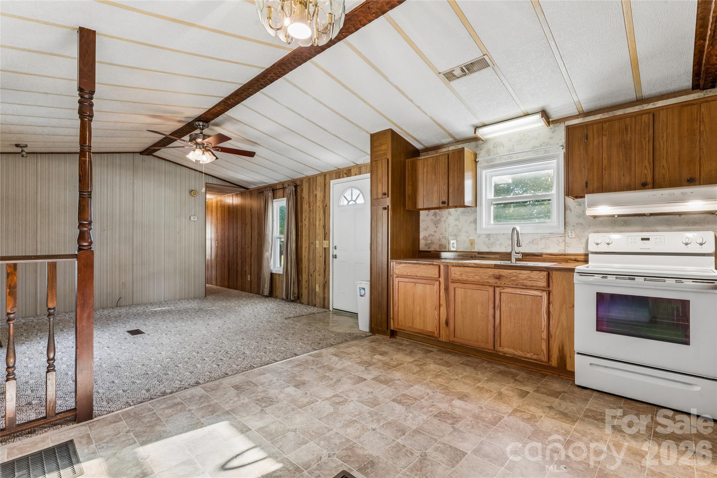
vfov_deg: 71.7
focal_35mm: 17
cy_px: 239
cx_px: 358
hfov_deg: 94.6
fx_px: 331
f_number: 13
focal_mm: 16.6
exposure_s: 1
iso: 100
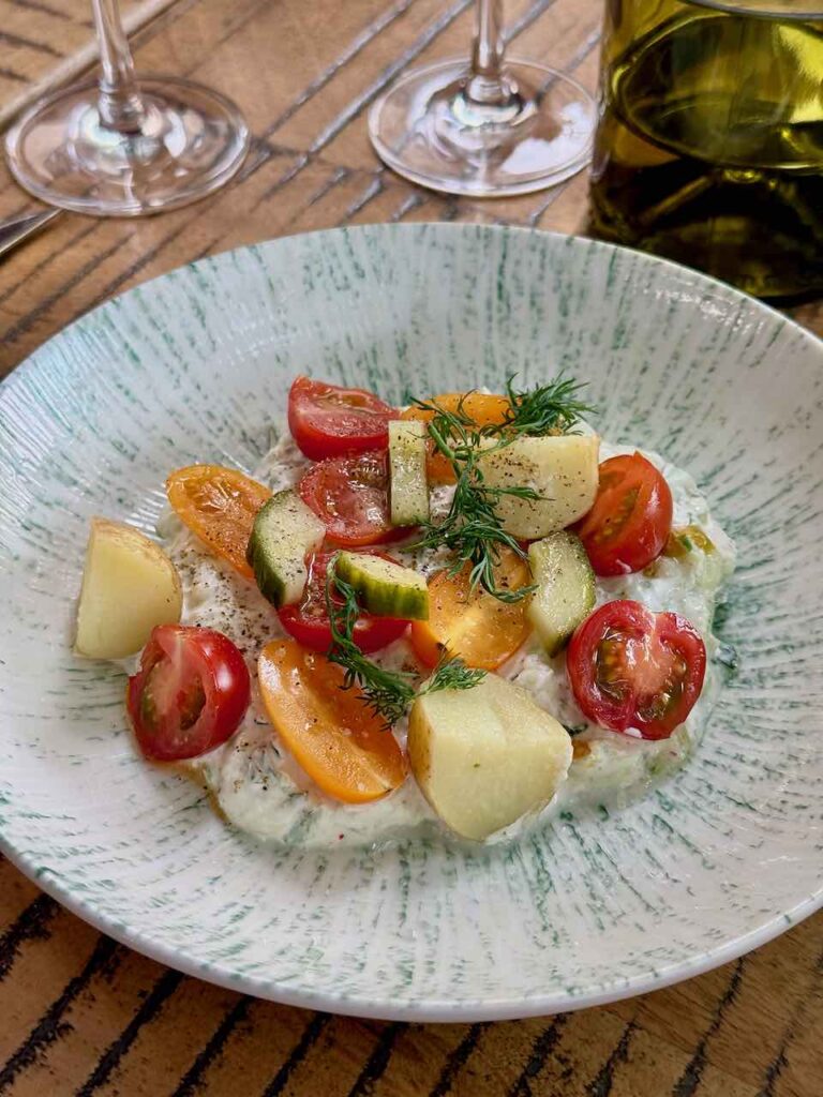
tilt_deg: -46.6
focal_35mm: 48
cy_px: 548
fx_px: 1522
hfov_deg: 30.3
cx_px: 412
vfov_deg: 39.7
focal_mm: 6.76
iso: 50
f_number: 1.78
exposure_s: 1/137
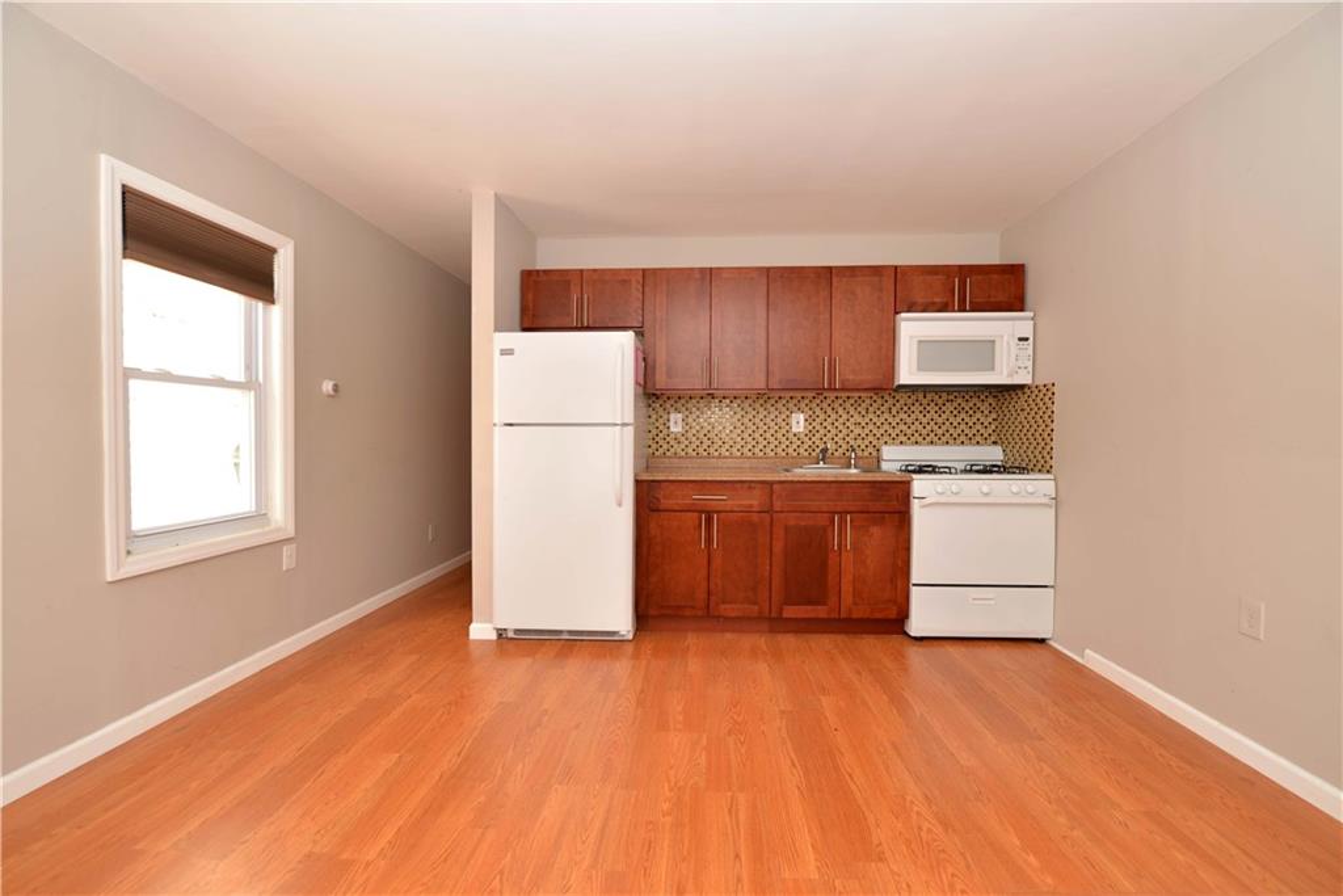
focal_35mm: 14
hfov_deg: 104.2
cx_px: 672
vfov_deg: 81.2
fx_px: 522
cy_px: 448
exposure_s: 1/80
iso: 200
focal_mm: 14
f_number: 4.5
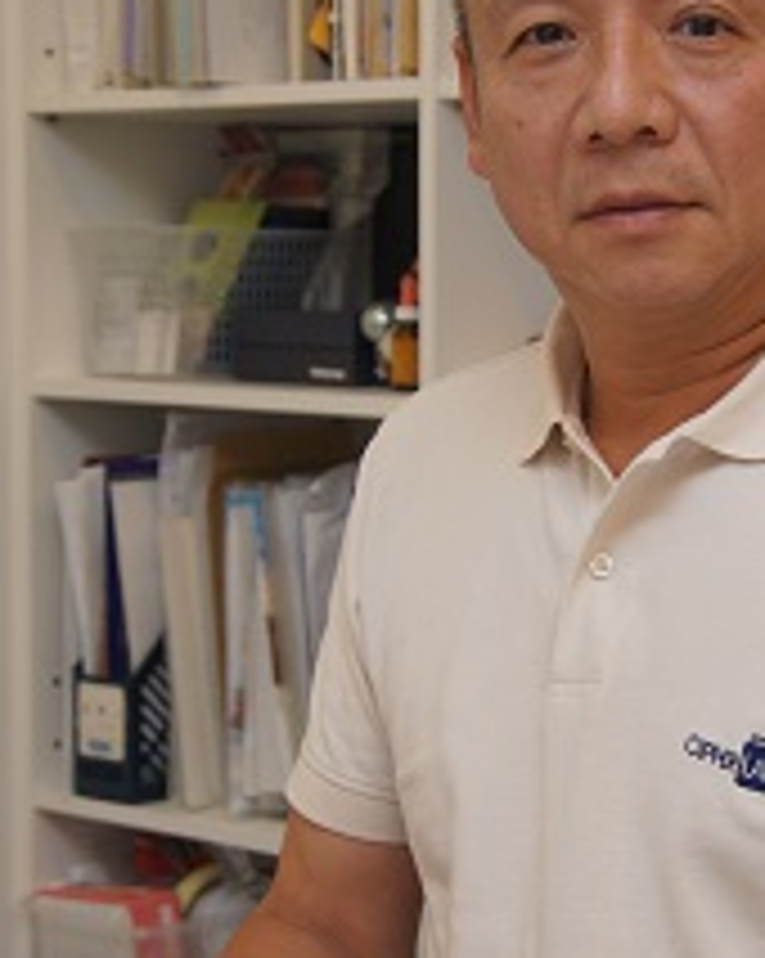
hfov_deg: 15.9
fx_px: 2718
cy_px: 513
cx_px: 612
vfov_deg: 20.0
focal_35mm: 96
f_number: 4.5
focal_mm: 35
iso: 200
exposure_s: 1/60
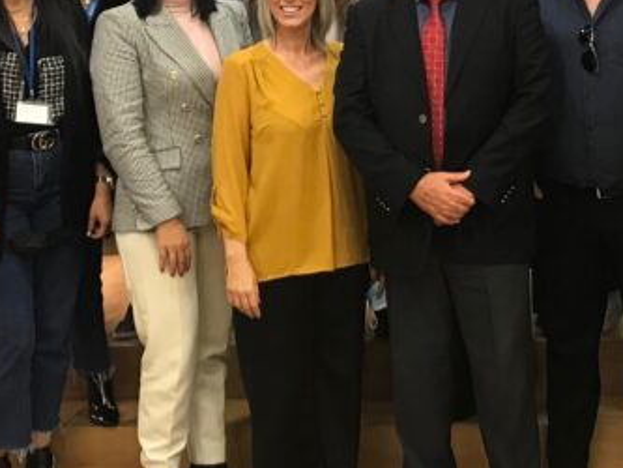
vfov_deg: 16.9
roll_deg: +1.4
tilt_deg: -3.9
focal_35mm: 86
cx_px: 524
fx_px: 1548
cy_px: 39
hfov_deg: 22.4
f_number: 1.8
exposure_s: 1/17
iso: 50
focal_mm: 3.99
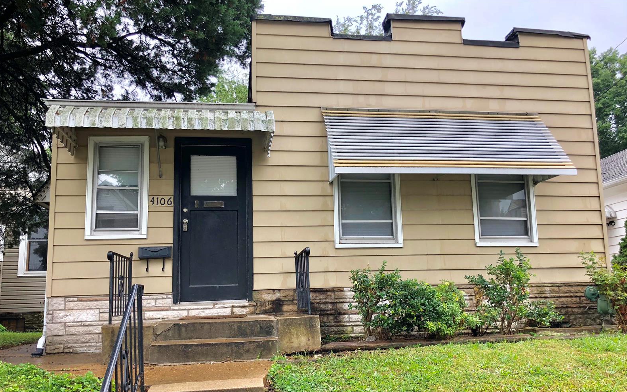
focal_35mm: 30
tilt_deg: +8.4
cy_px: 235
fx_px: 513
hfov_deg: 62.9
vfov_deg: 41.6
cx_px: 312
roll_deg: +2.2
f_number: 1.8
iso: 20
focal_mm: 4
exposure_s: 1/127
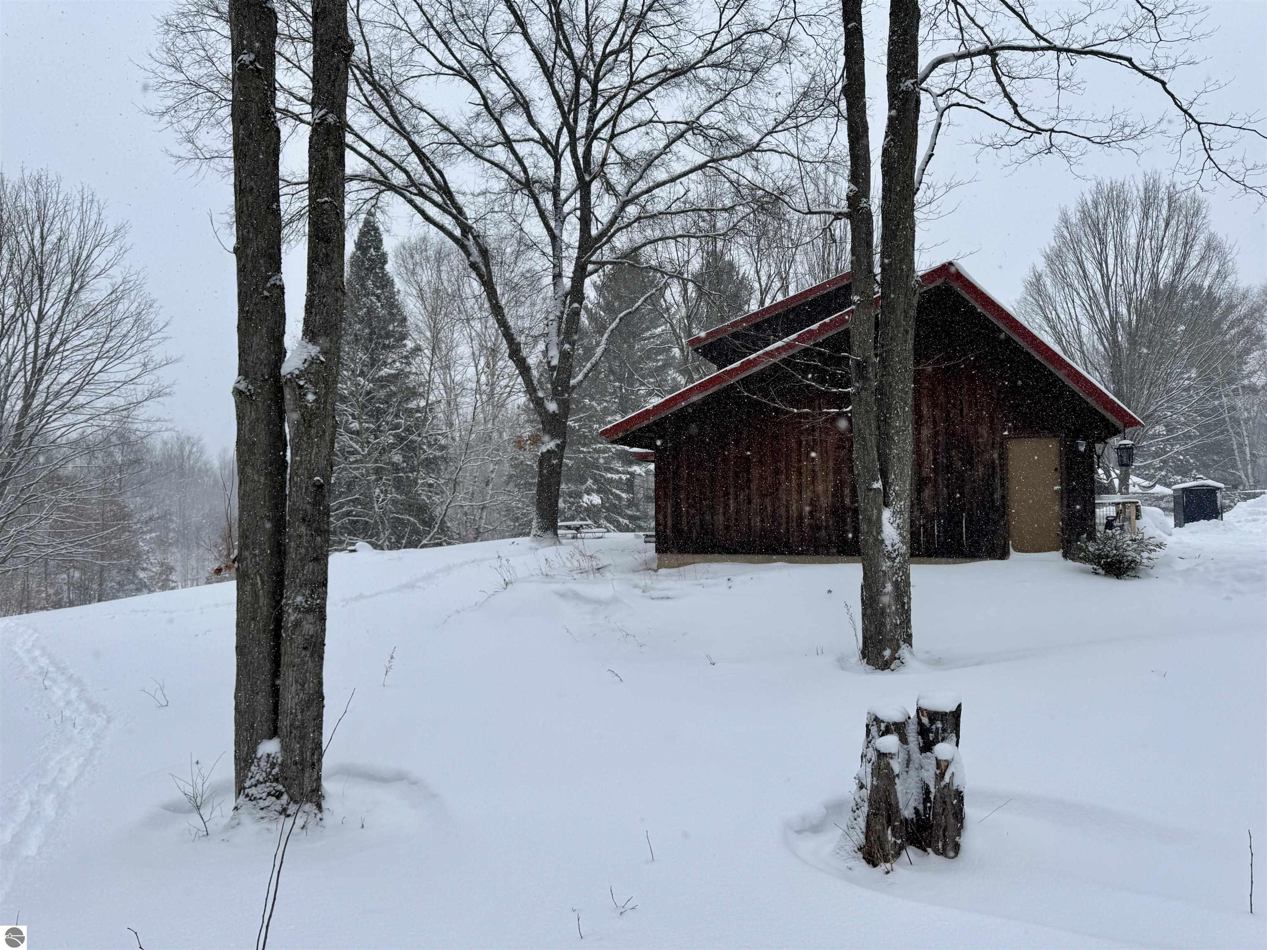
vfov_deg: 56.8
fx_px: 878
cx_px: 634
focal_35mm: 24
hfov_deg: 71.6
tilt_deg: +2.1
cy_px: 475
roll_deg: +0.5
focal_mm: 6.76
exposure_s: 1/1488
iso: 80
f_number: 1.78
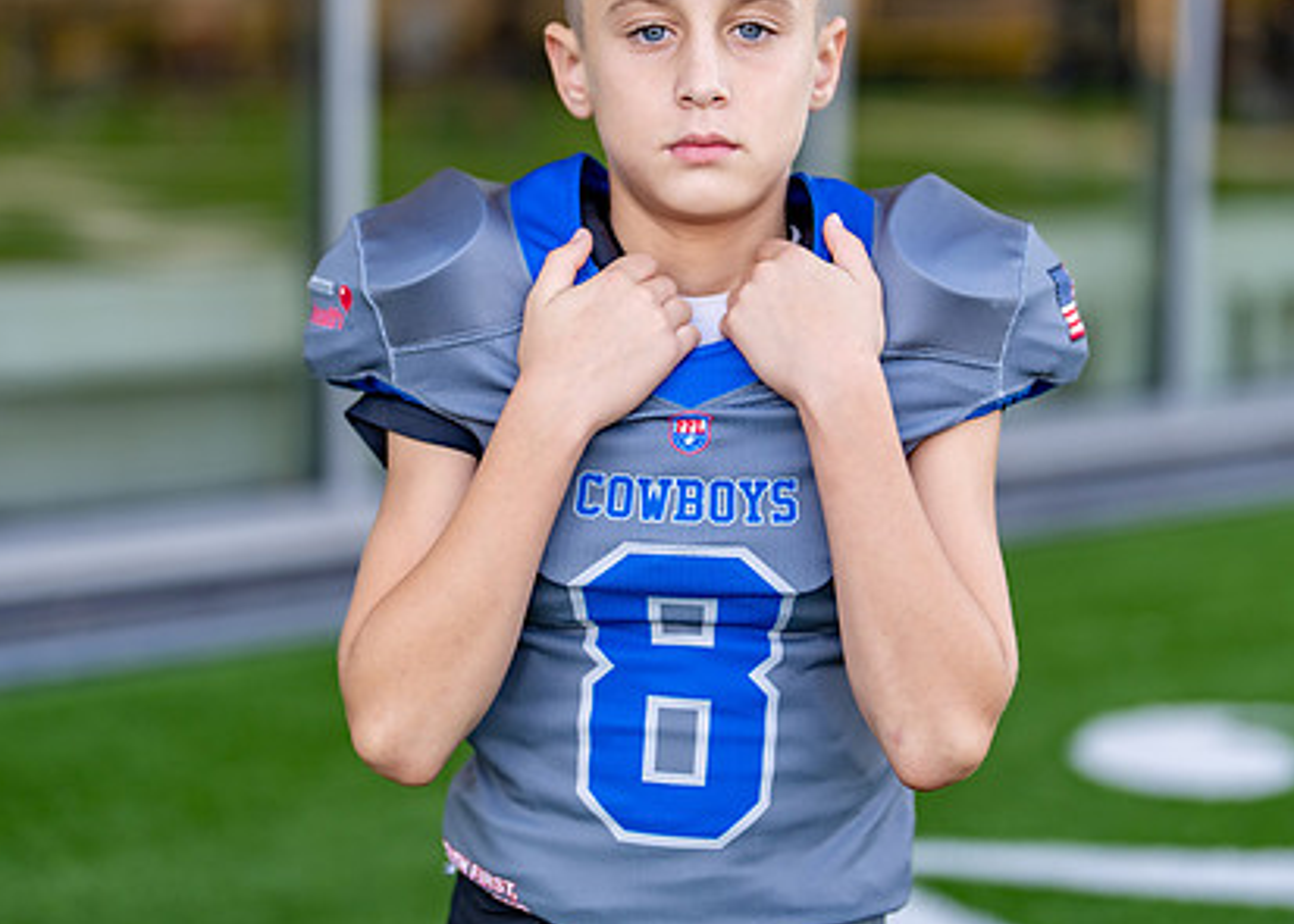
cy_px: 357
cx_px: 708
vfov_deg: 19.0
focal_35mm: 75
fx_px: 2756
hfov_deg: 26.4
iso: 100
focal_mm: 50
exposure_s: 1/400
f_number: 1.2
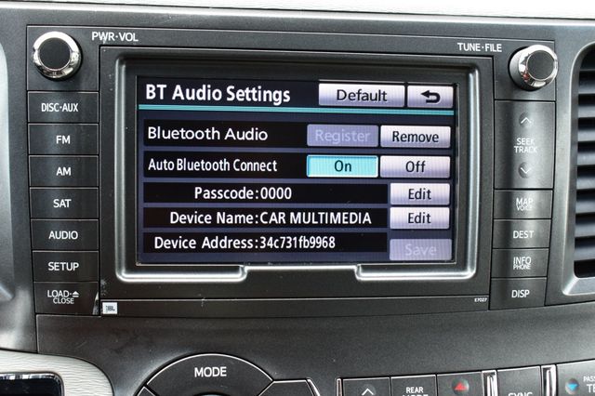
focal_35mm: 52
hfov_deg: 37.9
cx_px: 298
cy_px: 198
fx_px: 867
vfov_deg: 25.7
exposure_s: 1/25
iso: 400
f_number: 7.1
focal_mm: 35
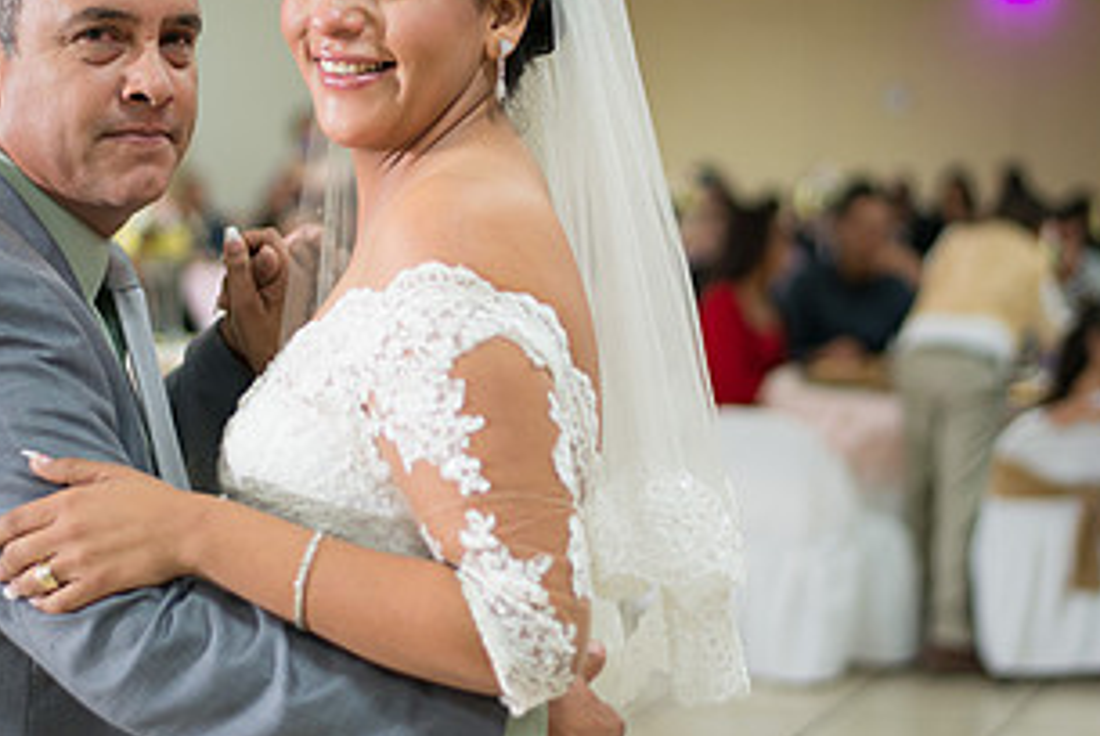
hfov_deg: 21.4
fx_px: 2905
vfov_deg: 14.4
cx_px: 469
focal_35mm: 95
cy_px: 240
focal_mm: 50
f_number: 1.8
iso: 1000
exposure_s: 1/160
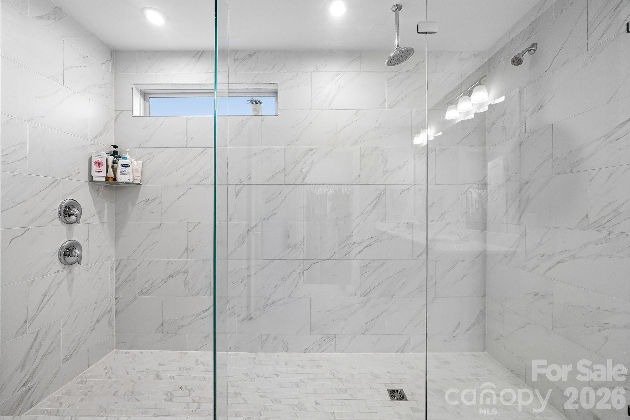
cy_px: 210
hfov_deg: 100.4
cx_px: 315
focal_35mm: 15
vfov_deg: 77.3
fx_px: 262
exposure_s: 1/20
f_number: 8
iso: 400
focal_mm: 10
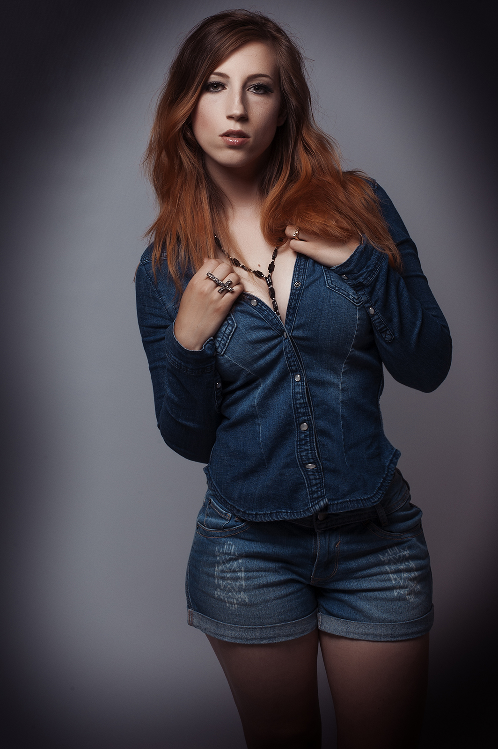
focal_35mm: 75
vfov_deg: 27.0
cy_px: 374
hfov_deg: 18.2
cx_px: 249
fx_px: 1559
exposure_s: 1/500
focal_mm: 50
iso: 200
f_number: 16
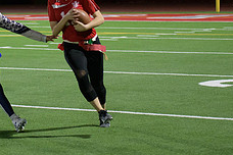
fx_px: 1152
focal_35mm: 178
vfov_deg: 7.7
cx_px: 50
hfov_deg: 11.5
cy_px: 3
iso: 3200
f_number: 2.8
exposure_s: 1/640
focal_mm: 70
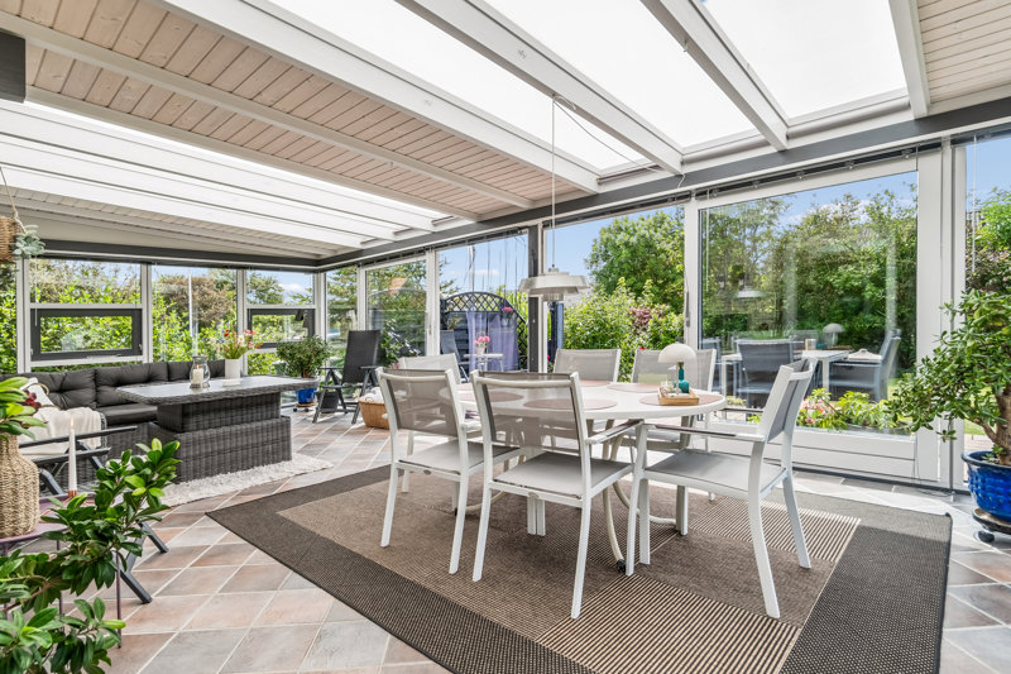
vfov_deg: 72.0
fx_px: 463
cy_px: 337
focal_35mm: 16
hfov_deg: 95.0
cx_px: 506
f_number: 8
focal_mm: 11
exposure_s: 1/200
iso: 200
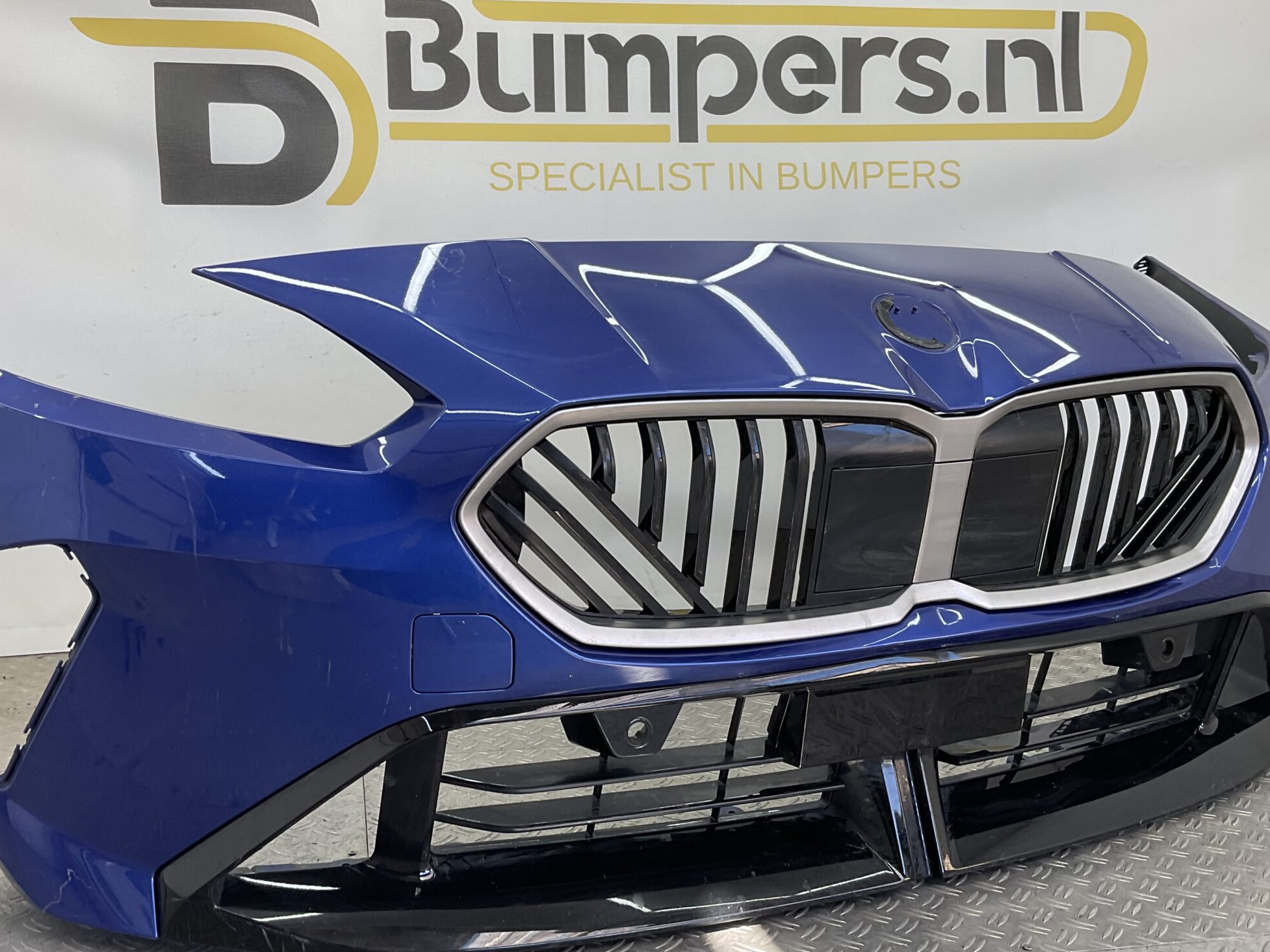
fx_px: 1394
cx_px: 565
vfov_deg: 37.7
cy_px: 493
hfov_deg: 48.9
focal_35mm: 38
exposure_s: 1/111
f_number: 1.8
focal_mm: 3
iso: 16
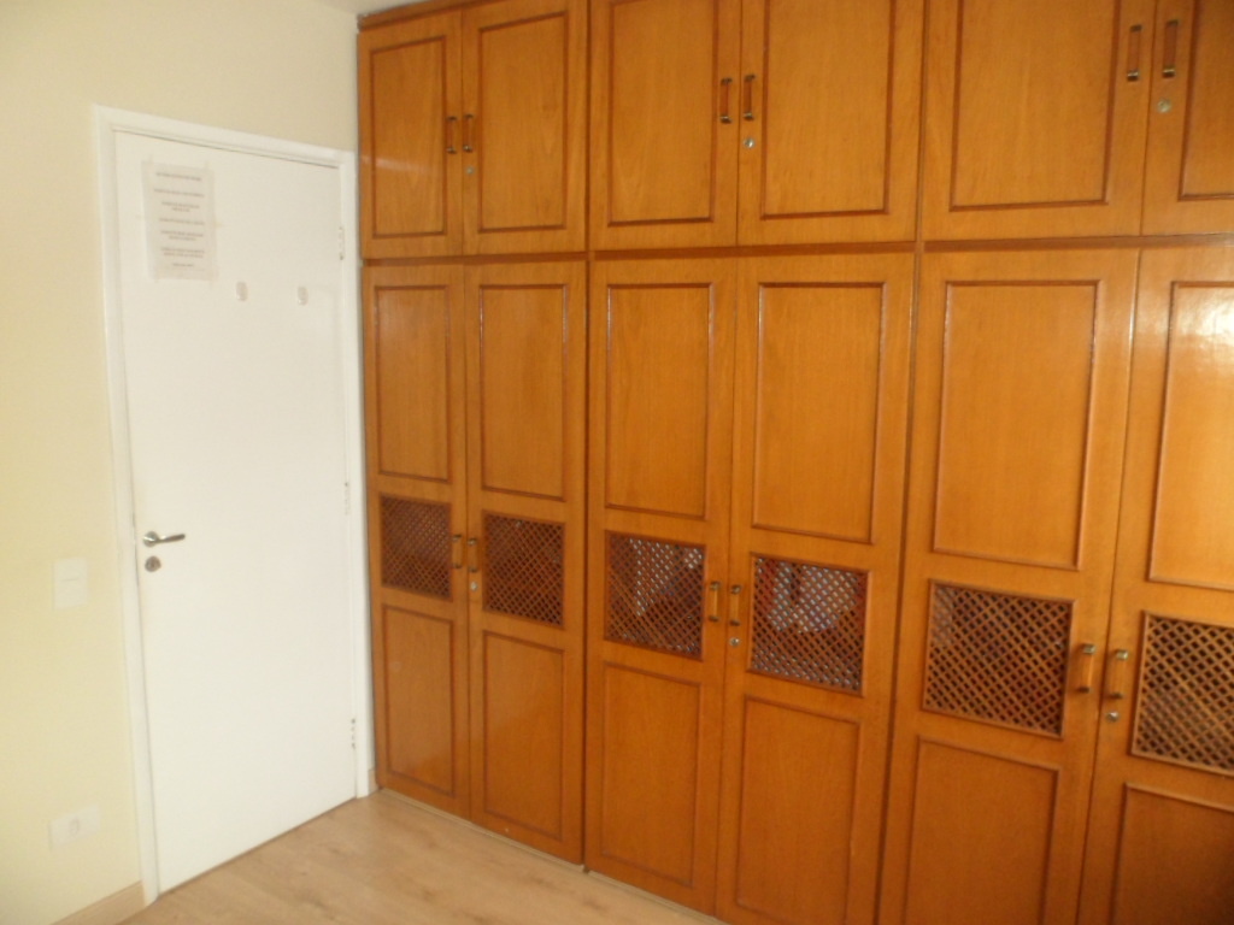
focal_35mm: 26
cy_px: 462
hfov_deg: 67.3
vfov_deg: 53.1
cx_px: 617
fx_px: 927
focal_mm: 4.9
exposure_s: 1/45
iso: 200
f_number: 3.3
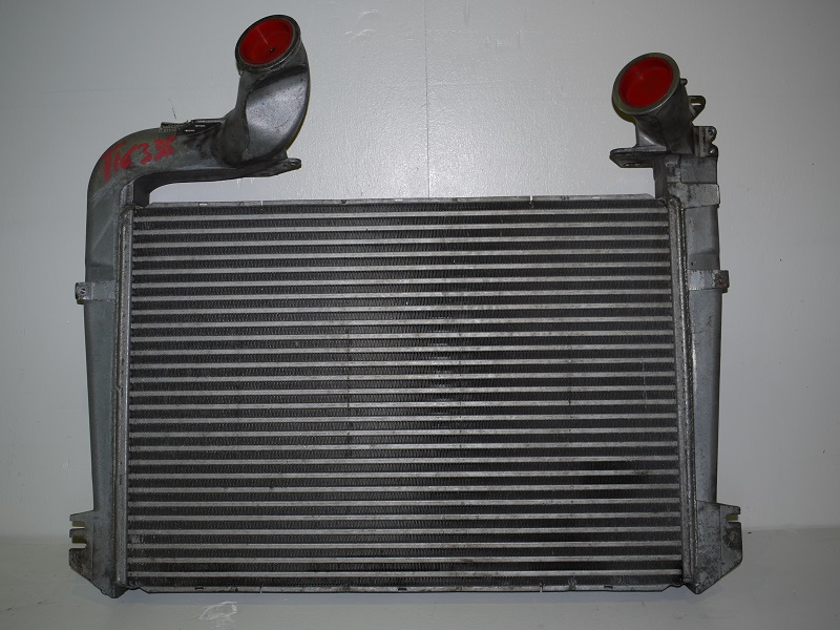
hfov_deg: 54.0
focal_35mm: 34
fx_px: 825
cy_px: 315
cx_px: 420
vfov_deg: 41.8
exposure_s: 1/40
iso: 100
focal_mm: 17
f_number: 3.8
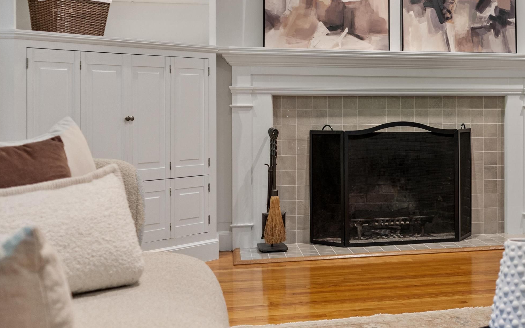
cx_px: 496
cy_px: 106
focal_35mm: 58
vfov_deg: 22.3
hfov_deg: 32.9
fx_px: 830
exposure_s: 1/5
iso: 400
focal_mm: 28
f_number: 3.5
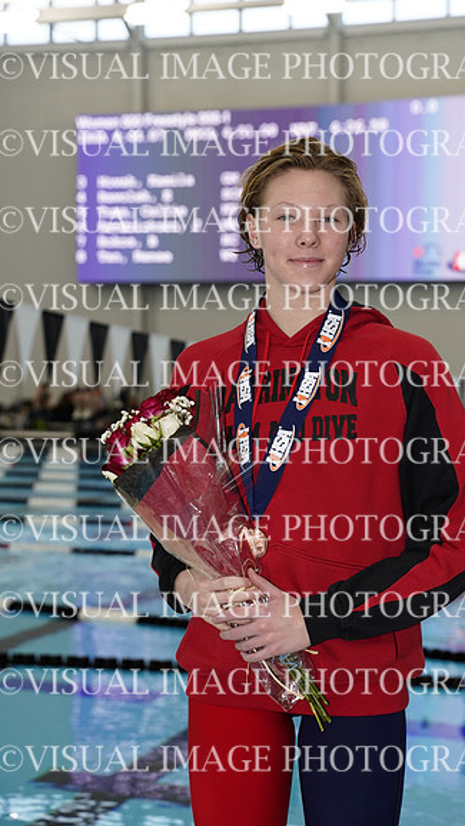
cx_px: 273
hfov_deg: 15.3
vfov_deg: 26.8
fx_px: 1730
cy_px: 412
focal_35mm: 79
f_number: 5.6
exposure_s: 1/200
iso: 1250
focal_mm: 75
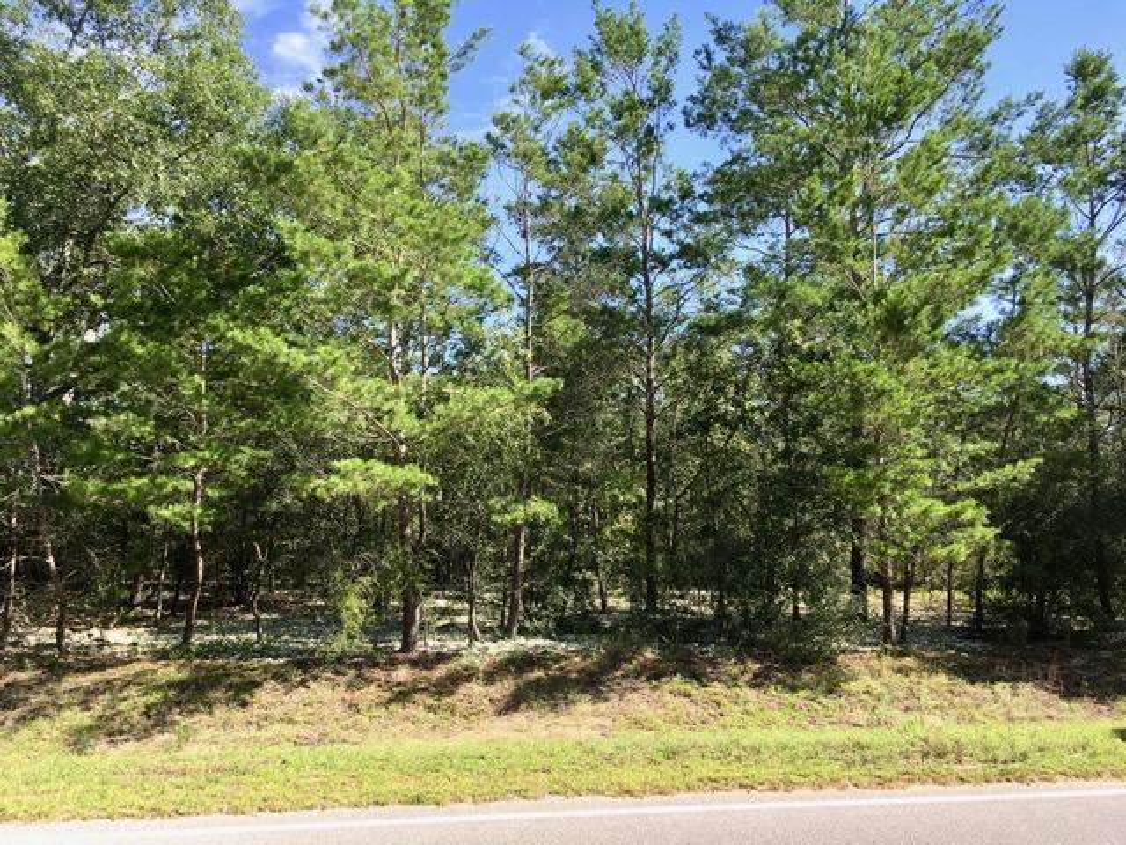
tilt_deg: +5.3
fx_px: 943
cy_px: 422
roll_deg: -0.2
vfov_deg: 48.2
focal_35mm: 29
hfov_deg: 61.7
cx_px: 563
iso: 25
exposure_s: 1/693
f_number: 2.2
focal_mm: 4.15
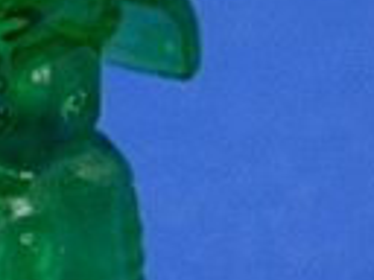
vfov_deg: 5.0
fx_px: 3241
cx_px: 18
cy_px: 47
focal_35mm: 300
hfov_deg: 6.6
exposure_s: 1/8
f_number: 3.4
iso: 70
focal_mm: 9
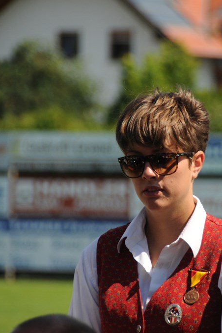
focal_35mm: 498
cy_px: 166
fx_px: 4606
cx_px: 176
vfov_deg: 4.1
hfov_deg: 2.8
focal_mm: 220
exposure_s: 1/1250
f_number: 6.3
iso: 400
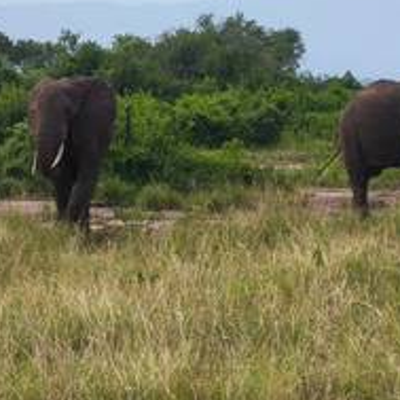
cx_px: 294
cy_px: 110
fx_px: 2196
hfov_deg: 10.4
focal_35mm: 168
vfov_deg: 10.4
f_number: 1.9
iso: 50
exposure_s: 1/177
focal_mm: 7.1
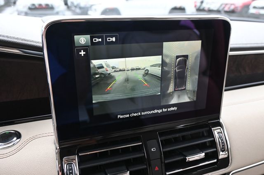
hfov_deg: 62.0
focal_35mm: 30
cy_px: 88
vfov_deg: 43.6
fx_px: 220
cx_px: 132
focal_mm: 20
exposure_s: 1/125
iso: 500
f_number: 3.8
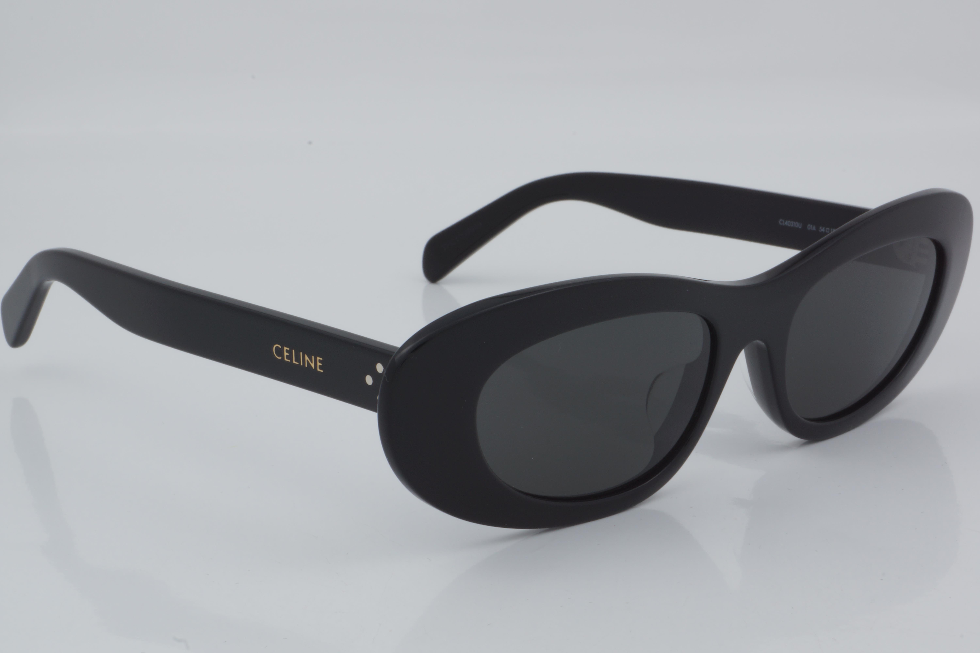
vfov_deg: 18.2
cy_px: 326
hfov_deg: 27.0
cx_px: 490
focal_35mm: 75
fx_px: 2042
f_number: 32
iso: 100
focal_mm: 50
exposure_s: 1/4
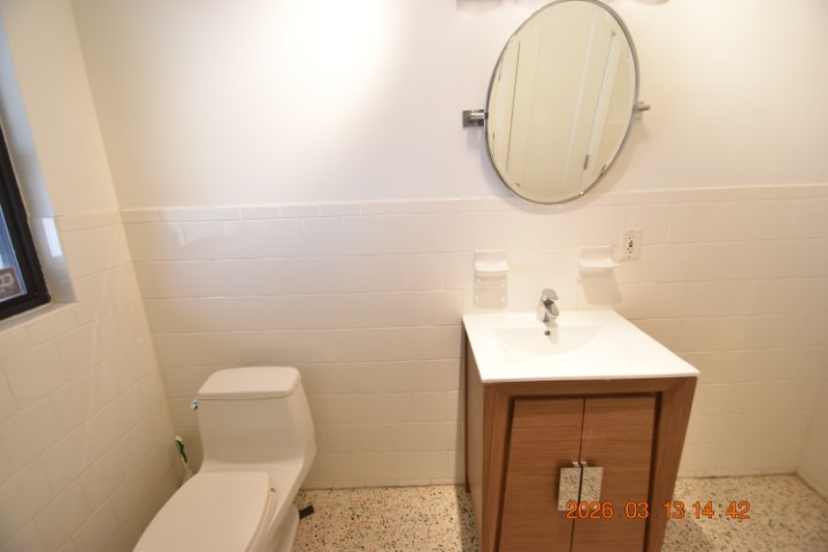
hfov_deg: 100.4
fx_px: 345
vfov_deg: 77.3
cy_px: 276
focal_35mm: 15
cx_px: 414
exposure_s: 1/45
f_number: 3.5
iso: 800
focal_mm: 10
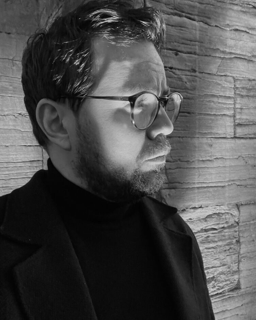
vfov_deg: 55.6
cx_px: 128
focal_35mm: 32
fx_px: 303
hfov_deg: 45.8
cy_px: 171
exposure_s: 1/25
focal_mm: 2.71
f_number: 2.2
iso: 320
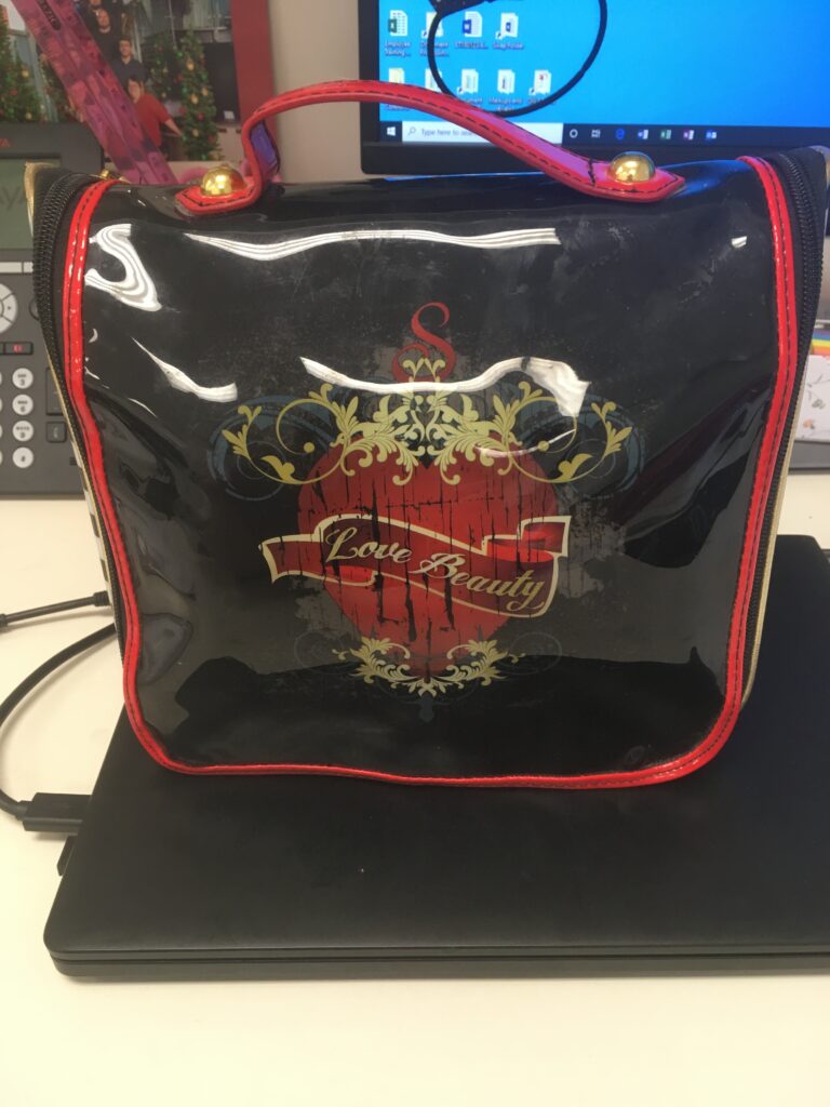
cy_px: 554
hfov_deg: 48.2
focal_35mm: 29
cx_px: 415
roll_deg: +1.2
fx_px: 927
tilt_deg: -35.2
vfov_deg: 61.7
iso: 80
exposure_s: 1/30
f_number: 2.2
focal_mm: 4.15
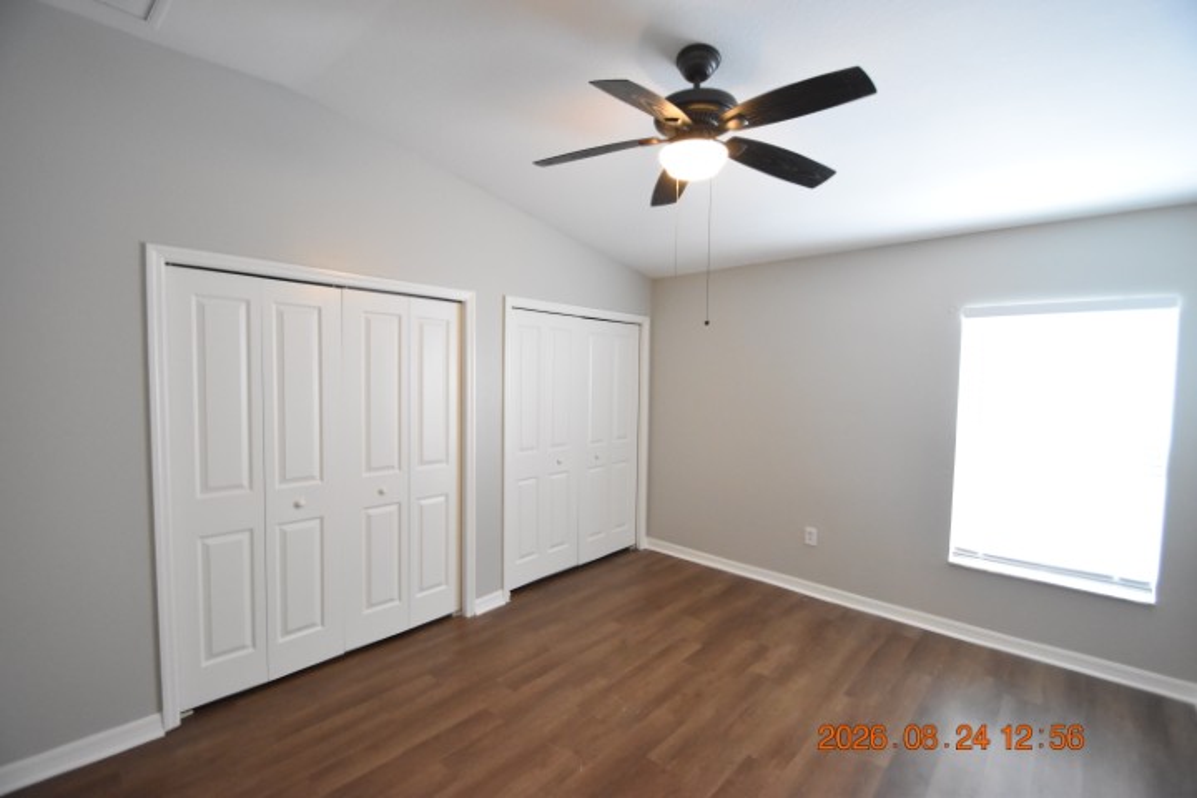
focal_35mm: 15
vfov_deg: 77.3
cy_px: 399
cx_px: 598
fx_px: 499
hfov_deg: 100.4
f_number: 3.5
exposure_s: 1/60
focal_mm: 10
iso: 3200
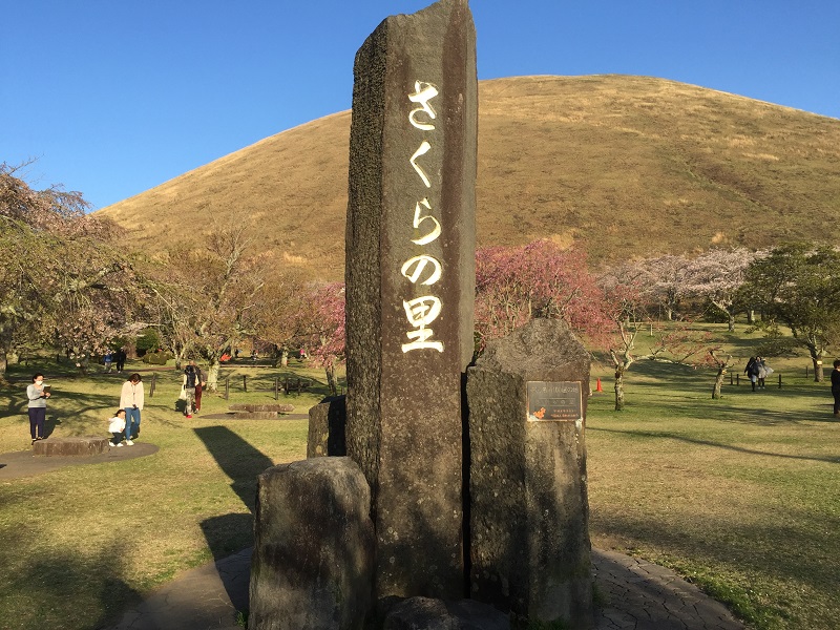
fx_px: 704
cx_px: 420
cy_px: 315
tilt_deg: +3.4
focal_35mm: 29
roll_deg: +0.0
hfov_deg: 61.7
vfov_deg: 48.2
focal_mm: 4.15
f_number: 2.2
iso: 32
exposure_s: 1/1014
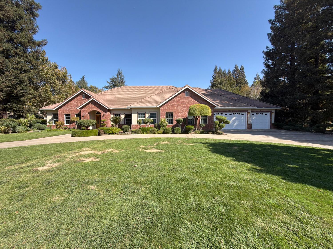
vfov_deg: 85.7
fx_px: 135
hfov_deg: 102.1
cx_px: 166
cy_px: 124
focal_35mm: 14
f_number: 2.2
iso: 40
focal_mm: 2.22
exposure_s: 1/502
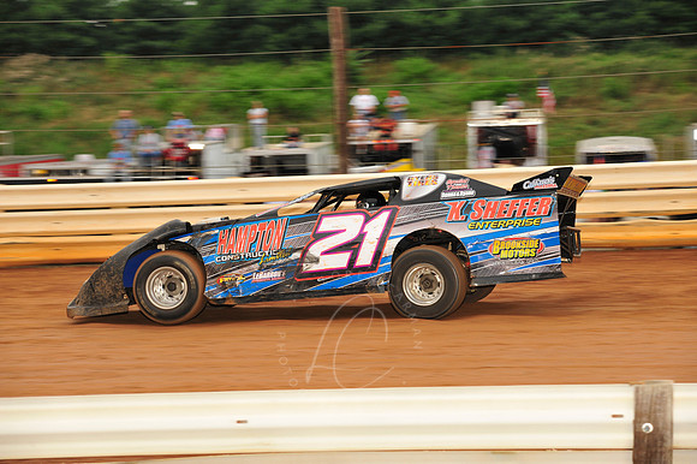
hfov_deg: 15.2
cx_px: 348
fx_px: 2612
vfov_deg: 10.1
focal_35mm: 135
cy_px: 232
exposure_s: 1/320
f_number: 7.1
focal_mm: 135
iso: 800
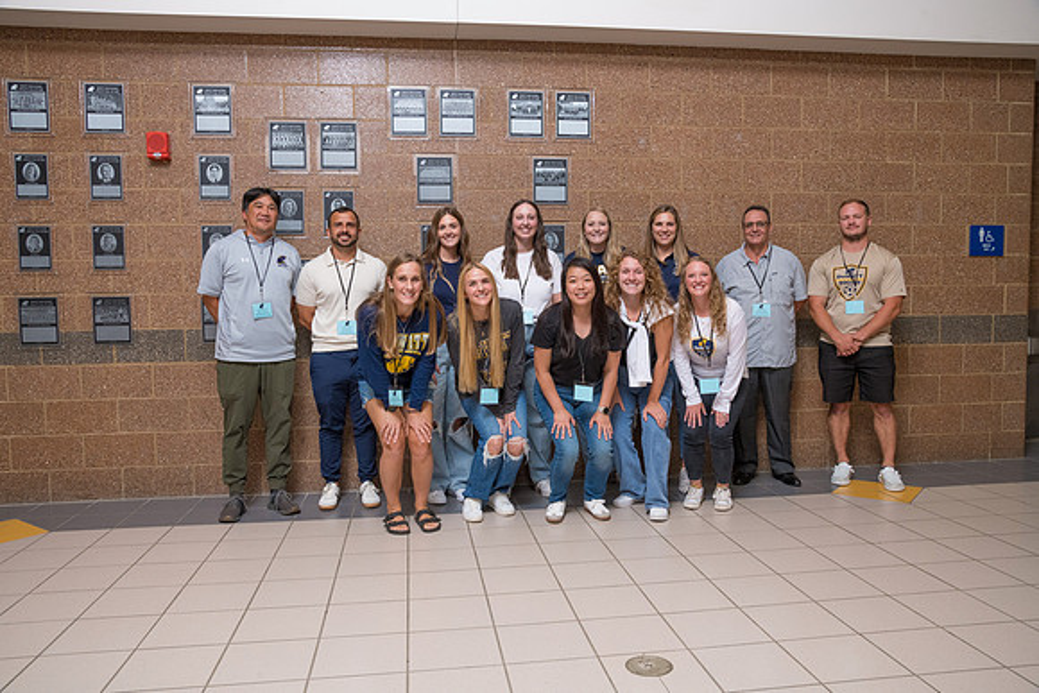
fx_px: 779
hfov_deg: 67.4
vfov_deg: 48.0
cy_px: 346
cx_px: 520
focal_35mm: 27
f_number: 10
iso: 1250
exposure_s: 1/250
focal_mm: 27
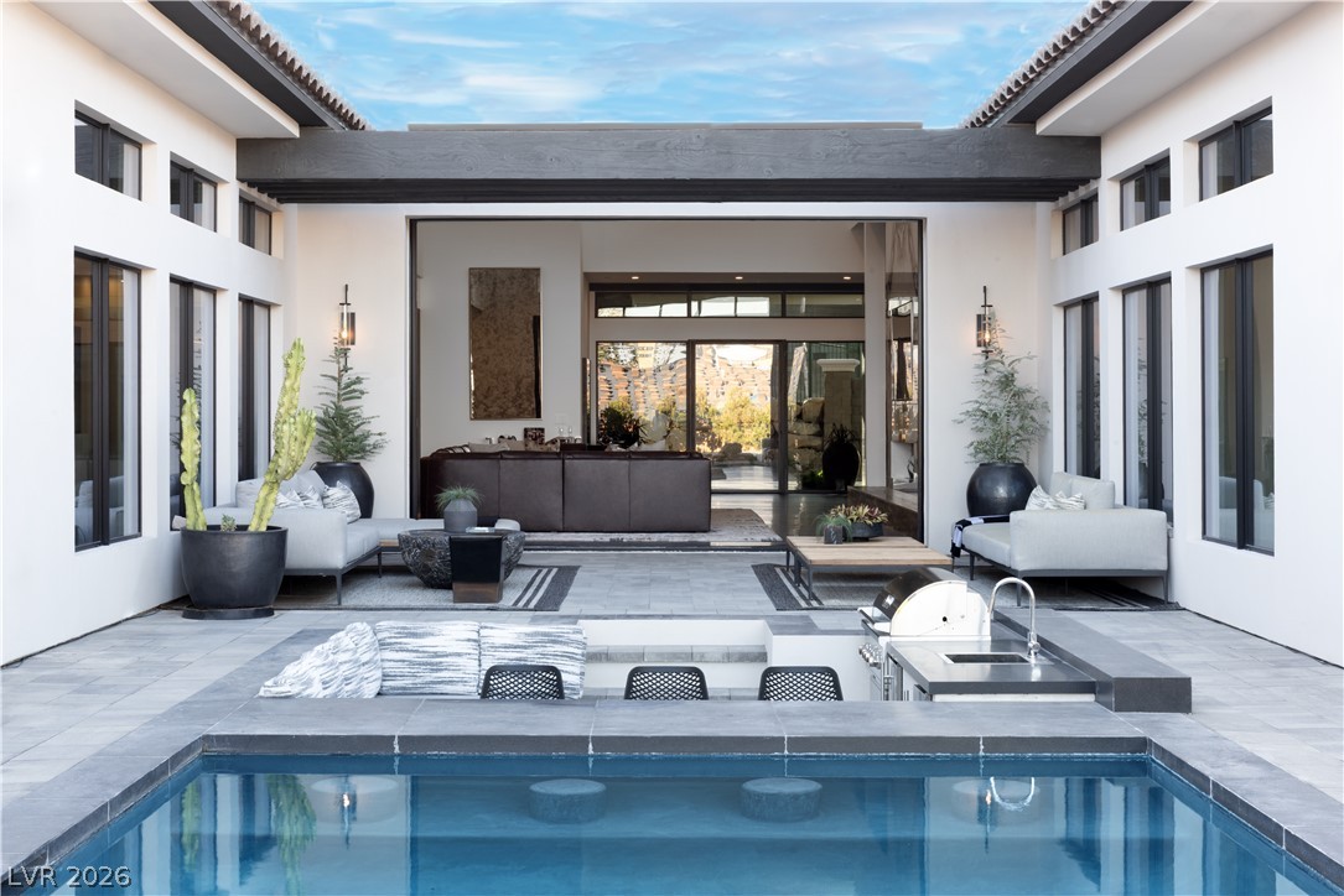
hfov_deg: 41.1
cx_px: 672
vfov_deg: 28.1
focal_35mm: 48
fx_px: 1792
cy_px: 448
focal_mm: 48
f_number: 14
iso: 200
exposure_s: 1/6
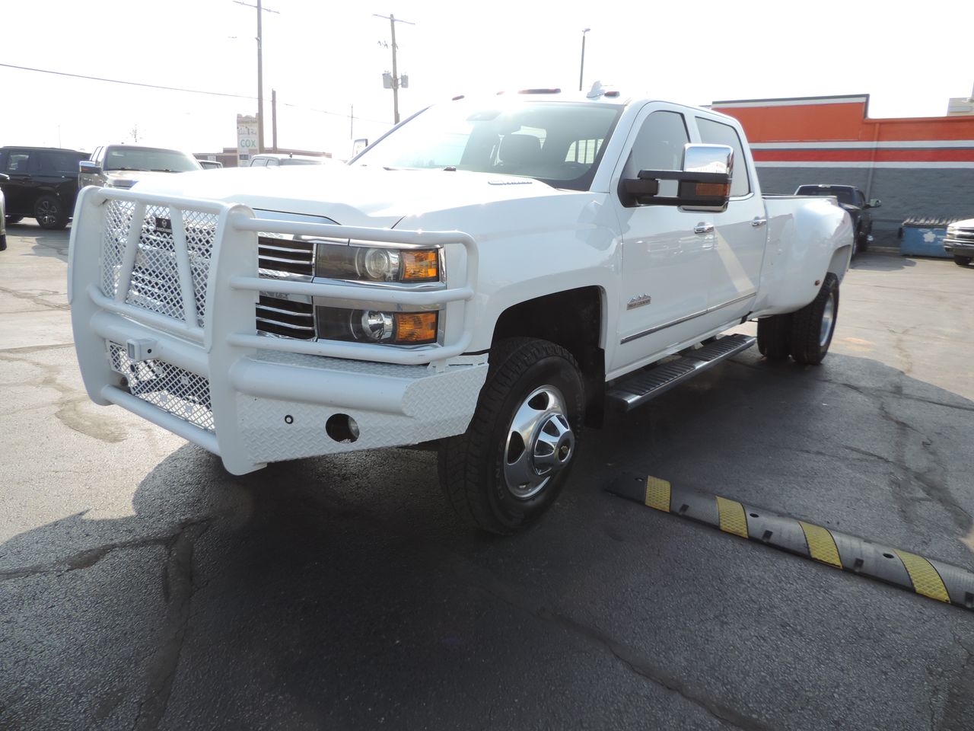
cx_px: 487
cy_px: 366
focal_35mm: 24
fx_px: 675
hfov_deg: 71.6
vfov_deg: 56.8
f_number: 3
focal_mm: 4.3
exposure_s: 1/640
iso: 80
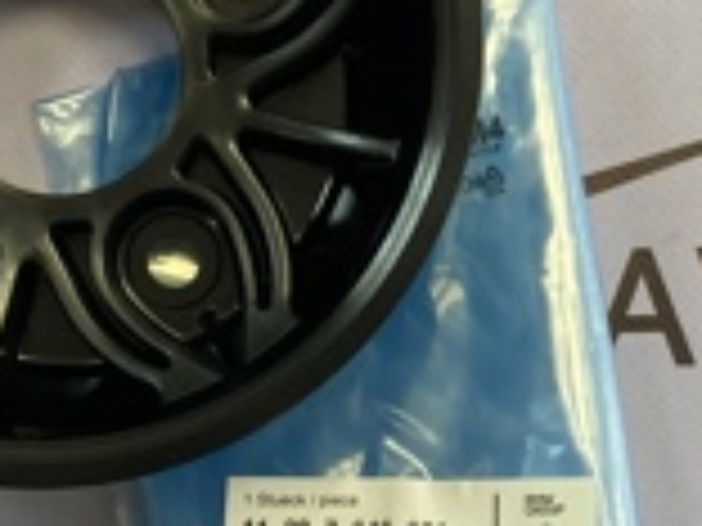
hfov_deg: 17.1
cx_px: 266
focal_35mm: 115
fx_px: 2332
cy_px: 519
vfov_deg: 12.7
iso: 80
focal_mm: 3.99
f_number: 1.8
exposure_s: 1/89
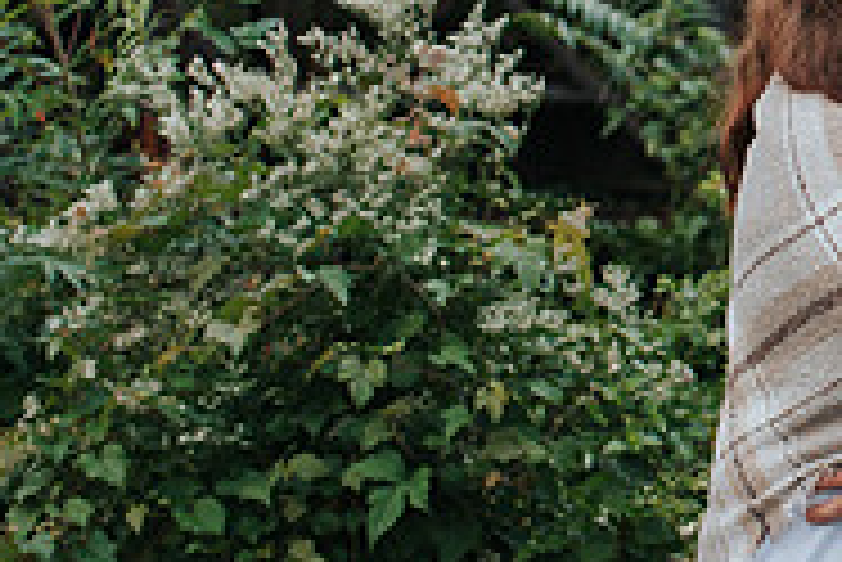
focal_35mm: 119
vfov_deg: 11.4
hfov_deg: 16.1
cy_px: -16
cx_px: 1158
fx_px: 2785
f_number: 3.2
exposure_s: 1/500
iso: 1000
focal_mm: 35
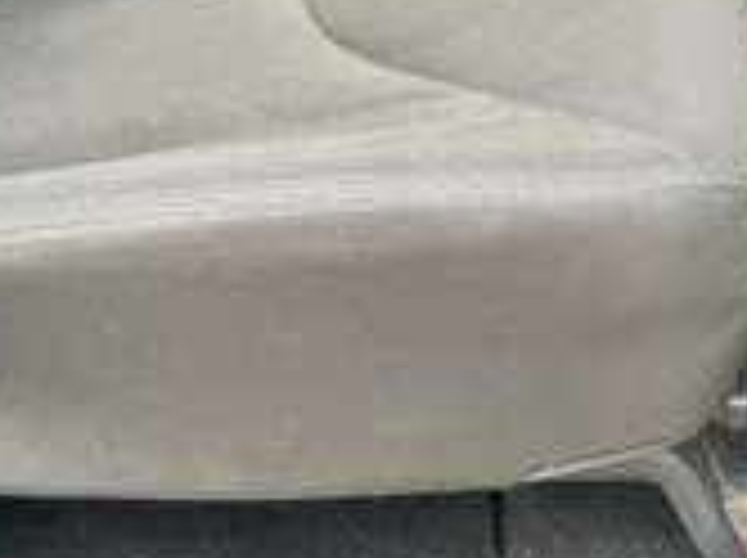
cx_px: 482
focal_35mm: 70
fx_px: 1508
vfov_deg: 20.5
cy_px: 36
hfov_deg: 27.7
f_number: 1.8
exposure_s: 1/97
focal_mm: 3
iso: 64
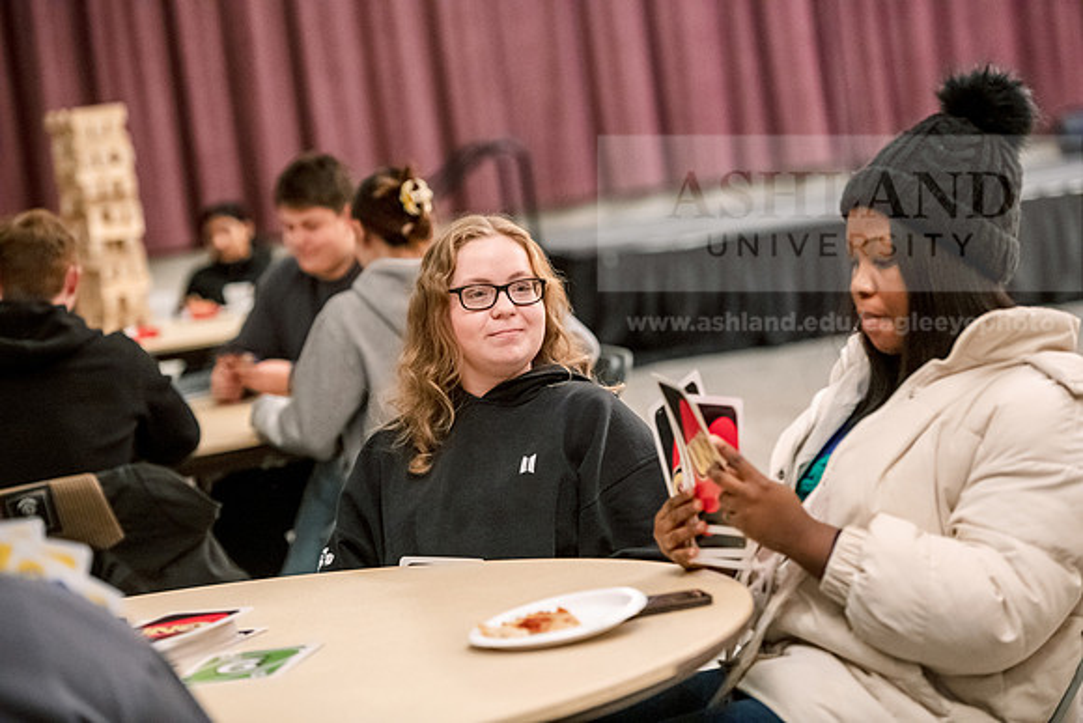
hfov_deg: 17.6
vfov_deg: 11.8
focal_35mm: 116
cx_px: 542
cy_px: 362
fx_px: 3490
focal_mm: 116
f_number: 3.2
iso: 5000
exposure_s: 1/200
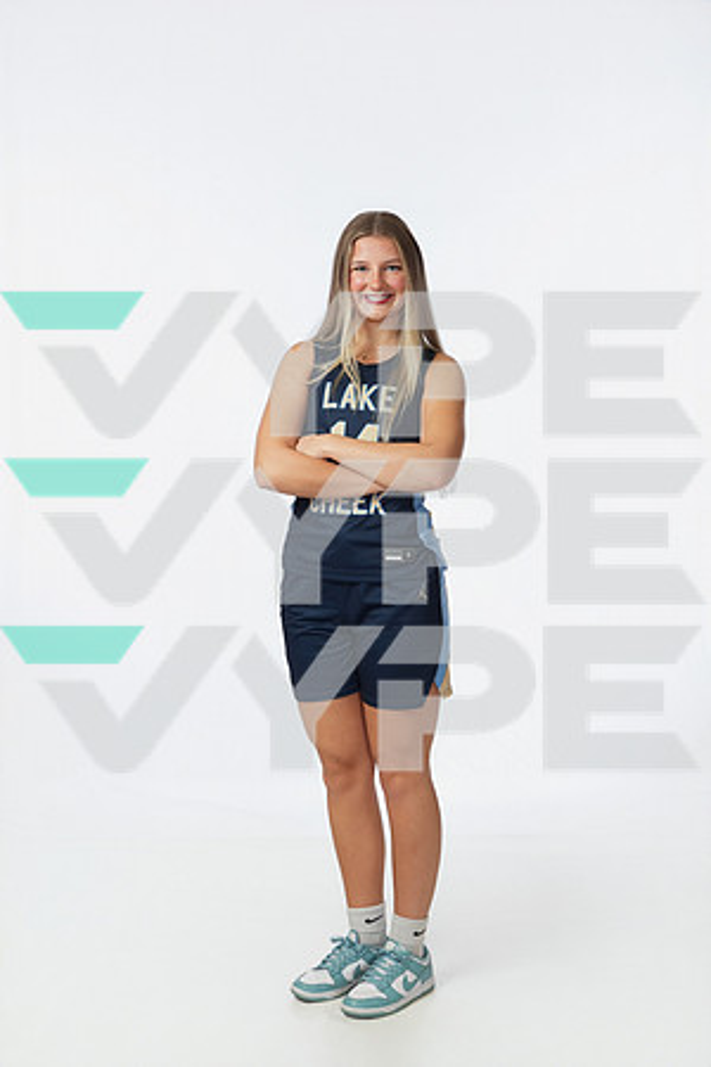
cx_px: 356
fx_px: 1481
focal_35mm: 50
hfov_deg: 27.0
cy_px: 534
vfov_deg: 39.6
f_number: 6.3
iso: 800
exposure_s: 1/200
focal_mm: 50
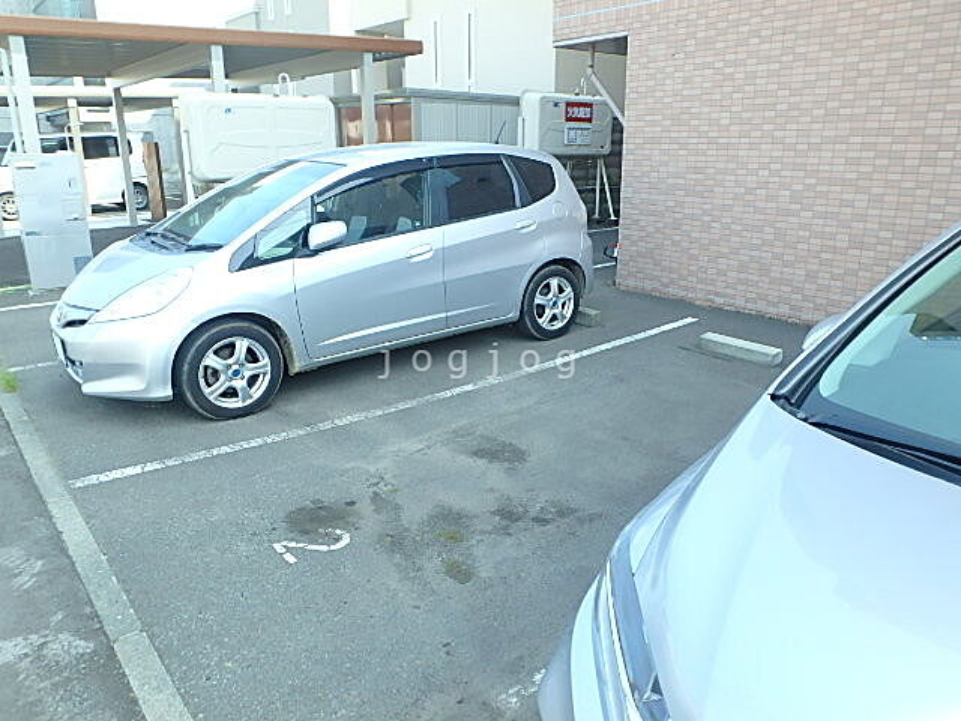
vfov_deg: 53.1
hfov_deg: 67.3
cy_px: 360
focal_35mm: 26
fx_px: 722
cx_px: 480
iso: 125
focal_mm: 4.7
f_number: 4.3
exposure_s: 1/100
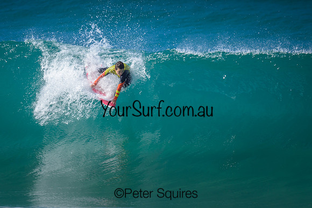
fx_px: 8518
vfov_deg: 1.4
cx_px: 140
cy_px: 80
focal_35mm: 983
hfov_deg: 2.1
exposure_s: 1/2000
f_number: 6.3
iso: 560
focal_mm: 800
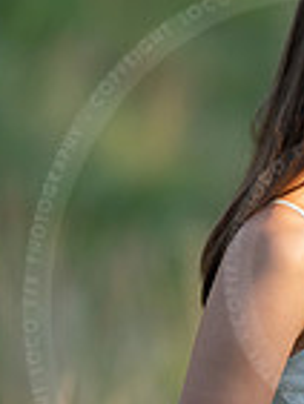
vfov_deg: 7.6
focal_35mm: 261
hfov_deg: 5.7
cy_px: 318
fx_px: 3052
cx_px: 410
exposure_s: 1/4000
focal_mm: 85
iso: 160
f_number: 1.2
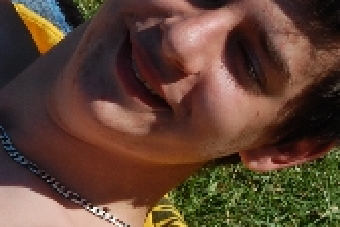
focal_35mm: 315
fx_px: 2974
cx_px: -34
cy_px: 2
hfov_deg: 6.5
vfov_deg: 4.4
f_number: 10
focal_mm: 55
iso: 200
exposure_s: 1/400
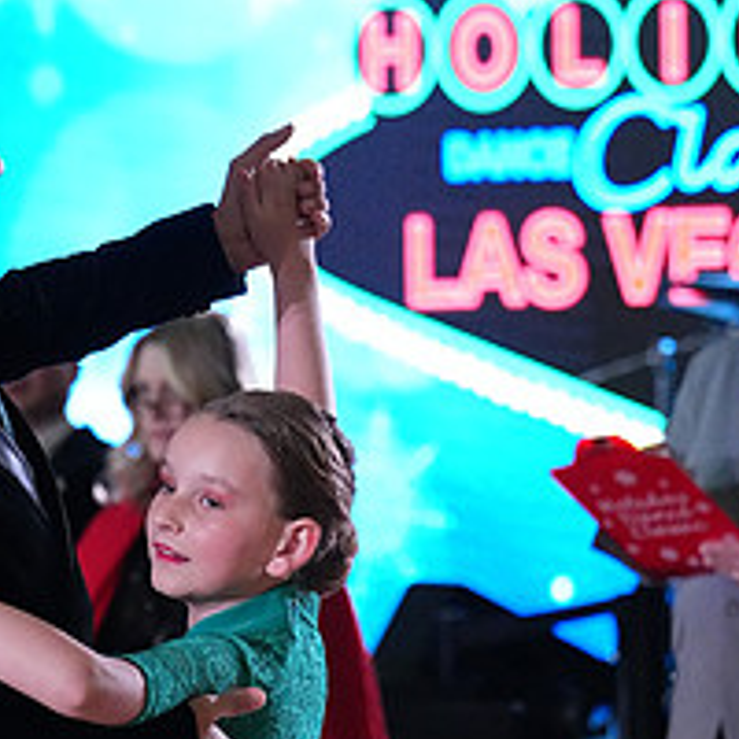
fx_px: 11883
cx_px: 238
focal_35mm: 492
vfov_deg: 3.6
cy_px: 950
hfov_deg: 3.6
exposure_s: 1/400
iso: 10000
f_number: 6.3
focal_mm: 200
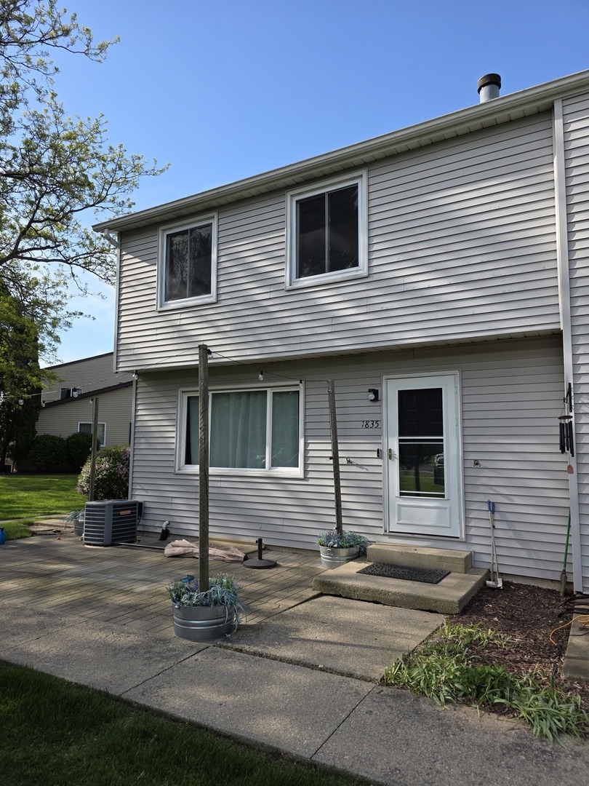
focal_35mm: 23
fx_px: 522
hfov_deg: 58.9
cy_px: 393
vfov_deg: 73.9
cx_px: 294
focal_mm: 6.3
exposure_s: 1/3318
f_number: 1.7
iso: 80
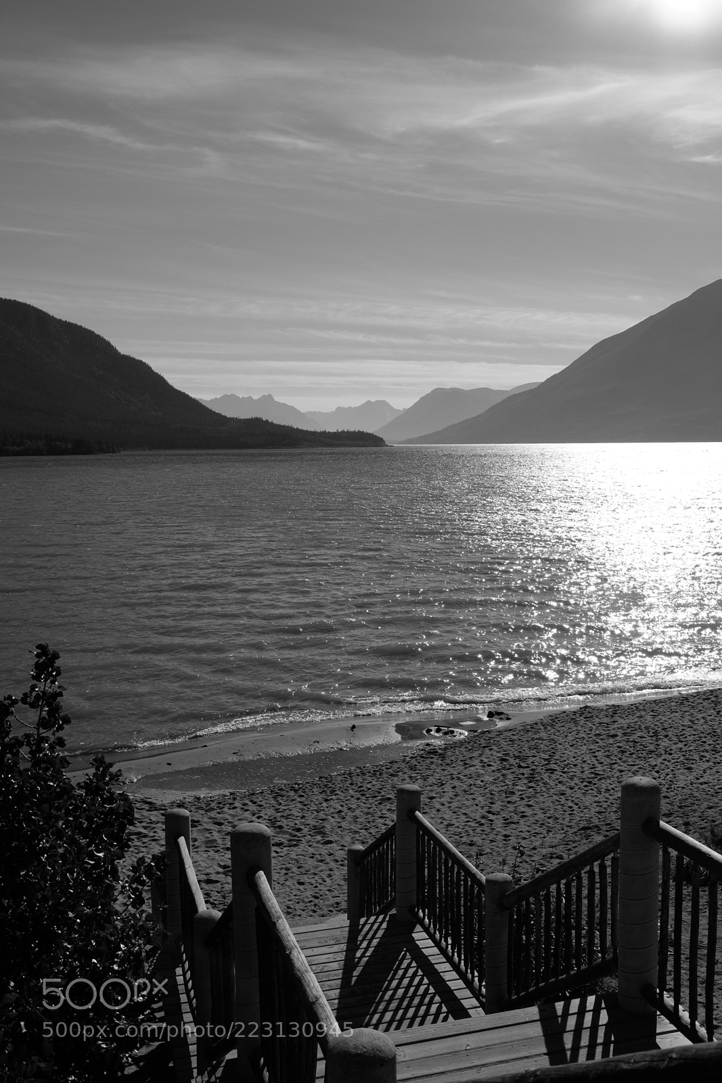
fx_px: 1053
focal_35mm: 35
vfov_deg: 54.4
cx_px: 361
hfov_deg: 37.9
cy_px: 542
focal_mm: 23
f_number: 8
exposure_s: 1/1300
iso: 200
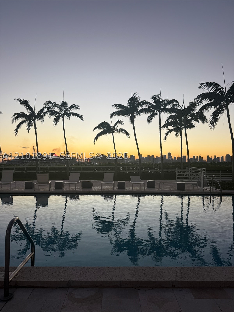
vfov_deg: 71.6
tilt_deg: +2.1
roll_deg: -0.5
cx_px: 117
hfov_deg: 56.8
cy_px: 156
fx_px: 216
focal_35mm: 24
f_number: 1.78
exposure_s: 1/254
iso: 64
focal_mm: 6.76
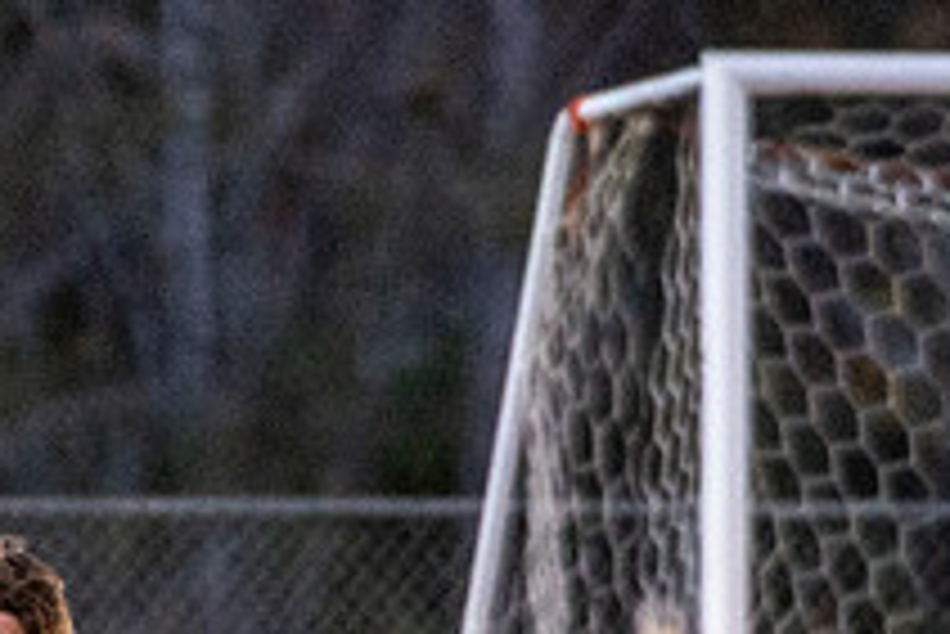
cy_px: 843
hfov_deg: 1.4
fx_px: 38738
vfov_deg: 0.9
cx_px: -80
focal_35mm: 1467
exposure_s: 1/1000
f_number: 4
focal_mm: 400
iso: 5000
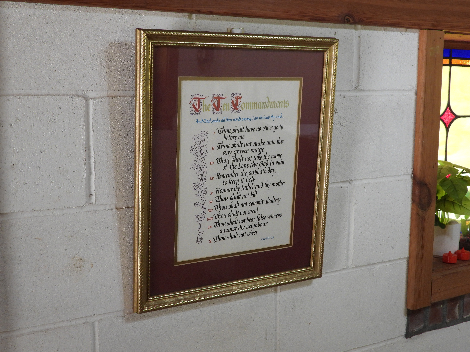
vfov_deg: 30.9
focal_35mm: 47
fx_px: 638
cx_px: 235
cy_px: 176
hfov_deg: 40.4
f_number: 3.2
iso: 320
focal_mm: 8.5
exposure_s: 1/30
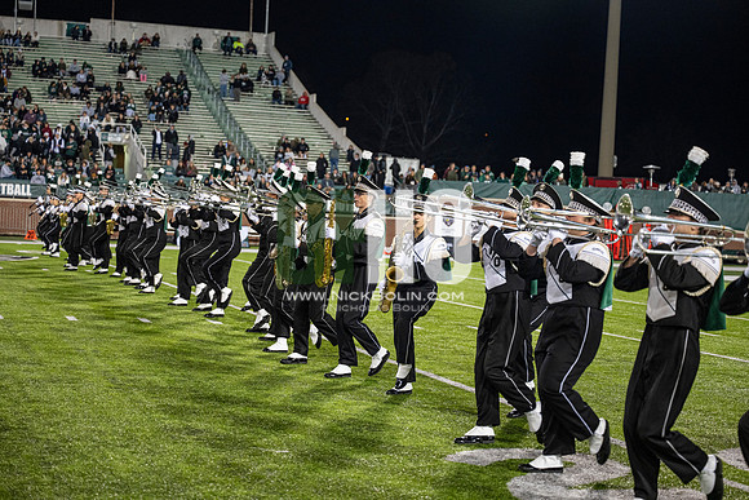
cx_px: 374
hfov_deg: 28.8
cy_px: 250
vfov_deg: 19.5
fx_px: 1457
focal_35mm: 70
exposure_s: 1/500
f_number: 3.2
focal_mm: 70
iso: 1250
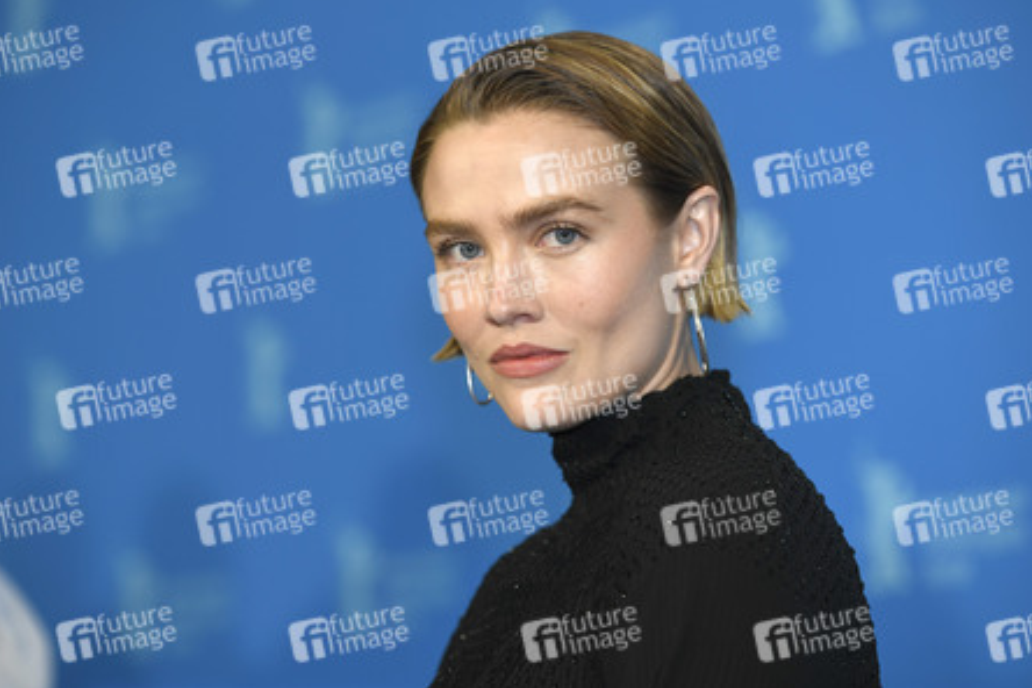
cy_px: 344
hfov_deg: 15.0
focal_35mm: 137
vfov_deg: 10.0
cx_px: 519
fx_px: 3927
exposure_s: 1/400
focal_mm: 135
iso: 640
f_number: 3.5
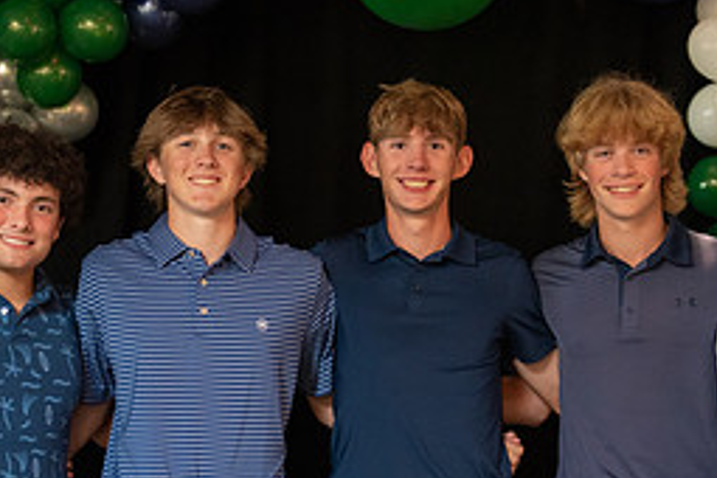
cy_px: 401
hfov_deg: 17.8
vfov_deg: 11.9
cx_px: 321
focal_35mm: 115
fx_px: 2290
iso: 1600
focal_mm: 50
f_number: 1.2
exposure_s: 1/320
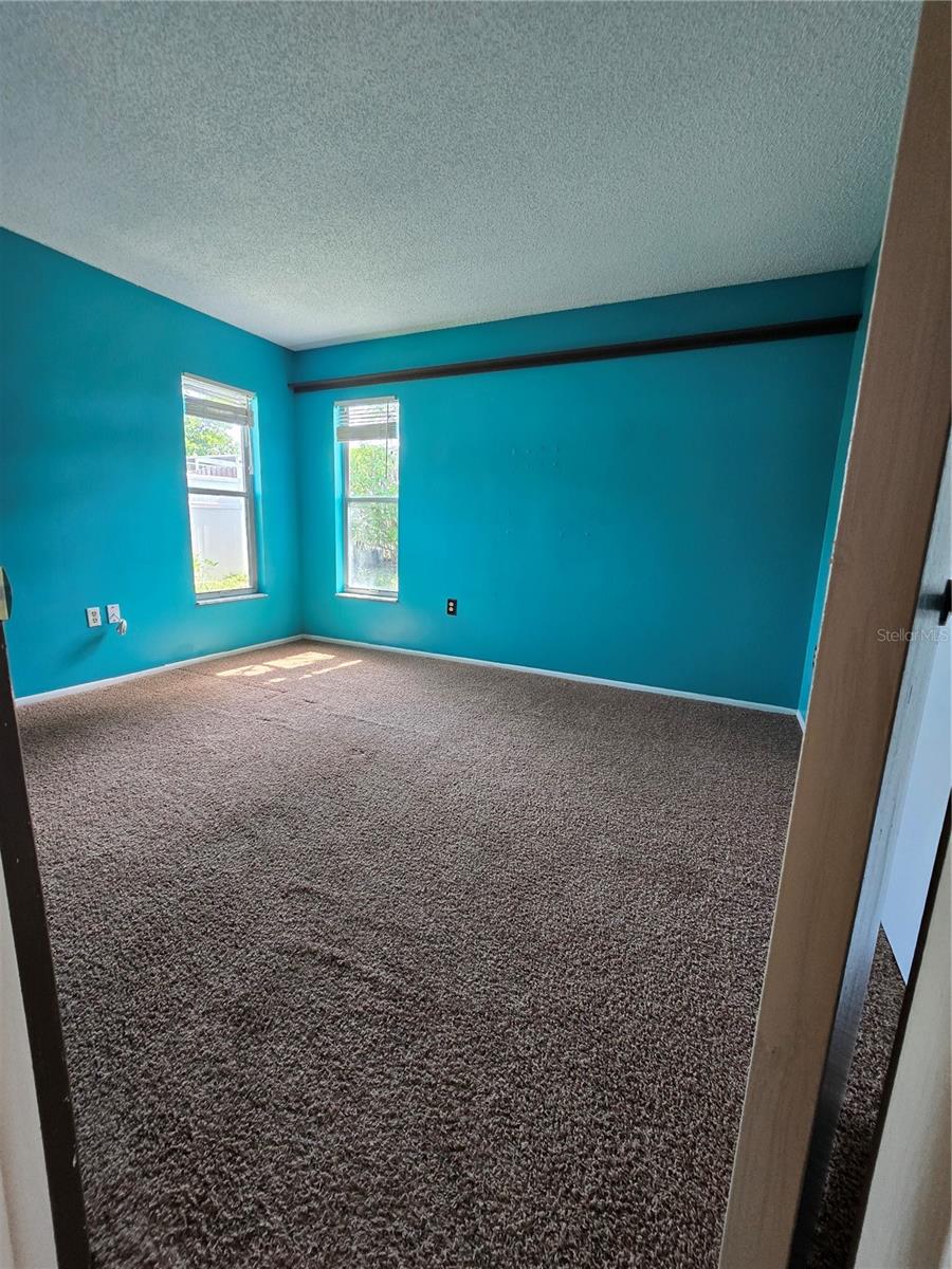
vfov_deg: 106.2
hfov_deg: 89.9
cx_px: 476
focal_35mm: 13
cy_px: 634
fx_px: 477
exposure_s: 1/60
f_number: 2.2
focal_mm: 2.2
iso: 200
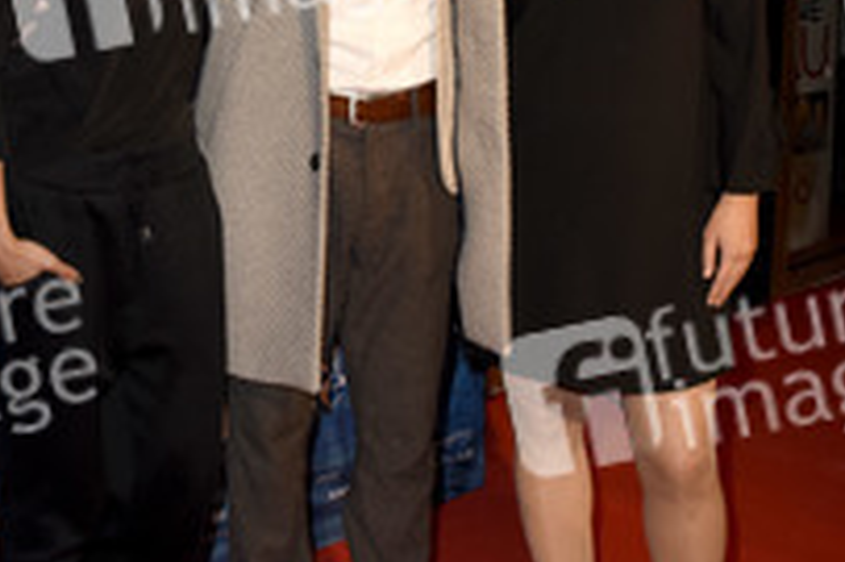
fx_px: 1594
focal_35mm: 68
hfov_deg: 29.6
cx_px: 337
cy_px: 171
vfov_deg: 19.9
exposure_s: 1/160
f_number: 8
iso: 500
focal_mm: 23
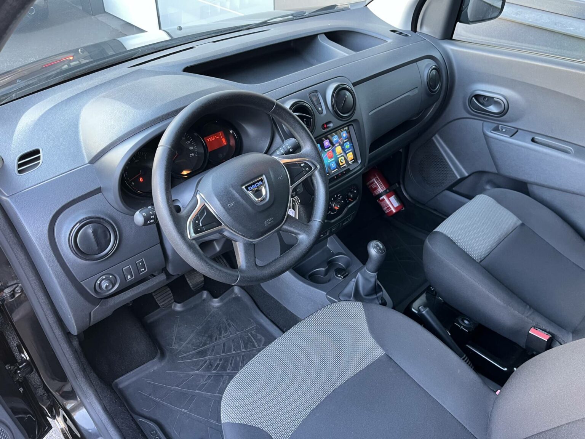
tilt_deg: -37.4
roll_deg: -1.2
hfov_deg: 67.3
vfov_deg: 53.1
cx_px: 292
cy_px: 220
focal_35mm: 26
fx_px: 439
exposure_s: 1/60
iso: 200
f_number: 1.6
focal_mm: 5.1
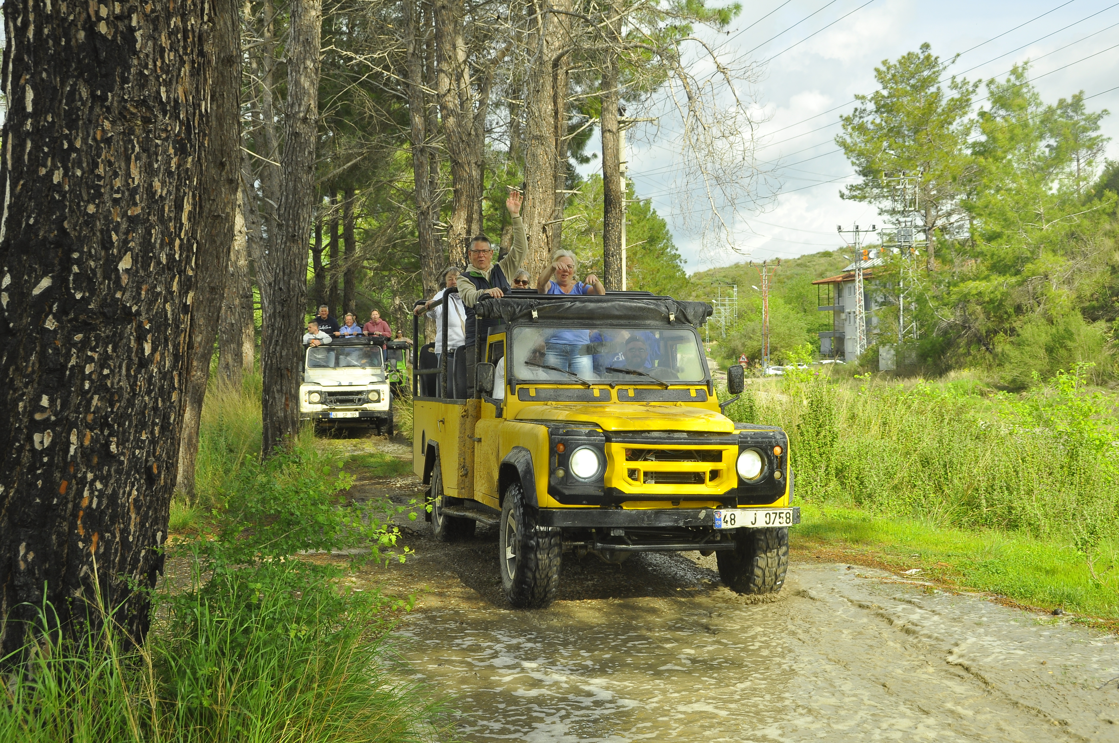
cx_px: 560
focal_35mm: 42
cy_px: 372
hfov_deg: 46.4
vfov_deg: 31.8
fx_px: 1304
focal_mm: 28
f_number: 10
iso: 320
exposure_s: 1/400
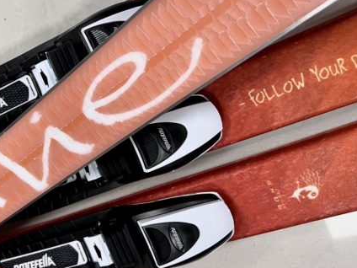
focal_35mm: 46
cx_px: 102
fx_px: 474
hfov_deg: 40.4
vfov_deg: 31.3
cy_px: 94
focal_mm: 5.7
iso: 64
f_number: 1.5
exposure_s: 1/50
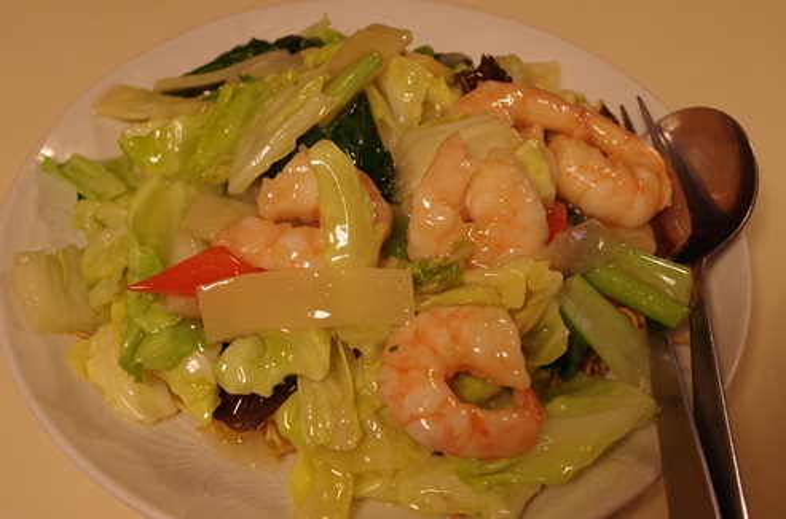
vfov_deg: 25.6
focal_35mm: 52
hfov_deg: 37.9
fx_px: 1143
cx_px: 393
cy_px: 260
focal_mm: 35
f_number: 7.1
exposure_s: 1/25
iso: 800
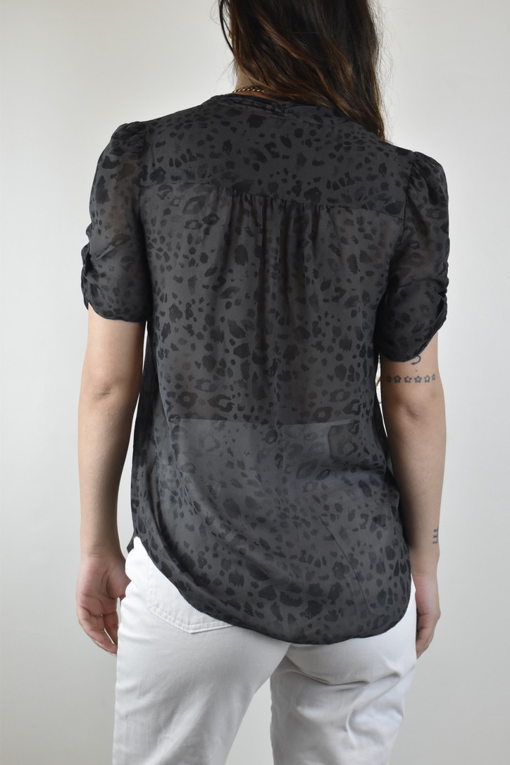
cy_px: 382
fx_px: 1211
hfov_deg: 23.8
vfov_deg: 35.1
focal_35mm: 57
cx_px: 255
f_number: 16
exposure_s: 1/80
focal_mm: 38
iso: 1600
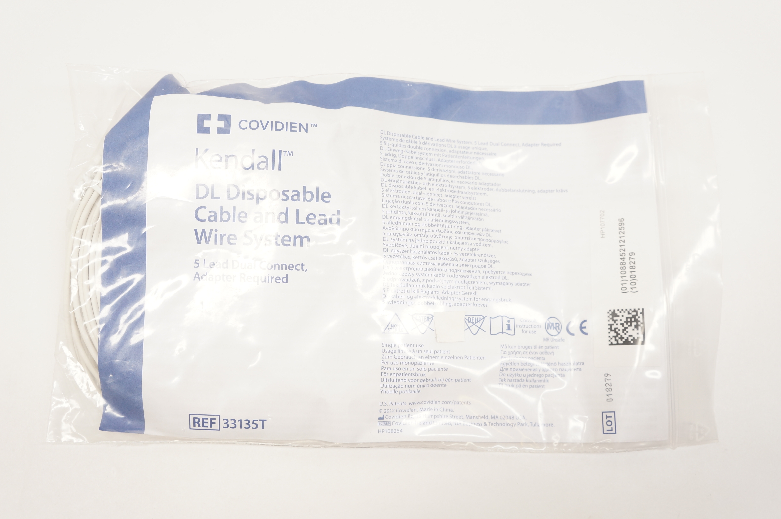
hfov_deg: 53.2
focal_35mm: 36
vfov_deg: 36.8
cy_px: 260
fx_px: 780
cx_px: 390
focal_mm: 24
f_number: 5.6
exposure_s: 1/60
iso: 400
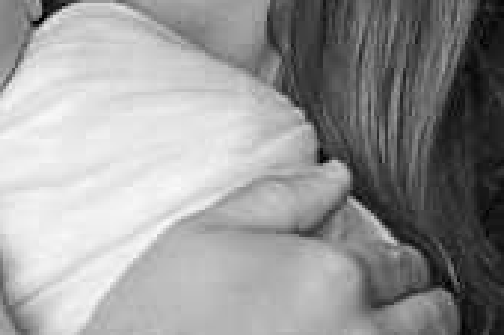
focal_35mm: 116
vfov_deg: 11.4
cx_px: -3
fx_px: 1622
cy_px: -141
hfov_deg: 17.2
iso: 800
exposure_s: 1/200
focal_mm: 34
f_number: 4.5
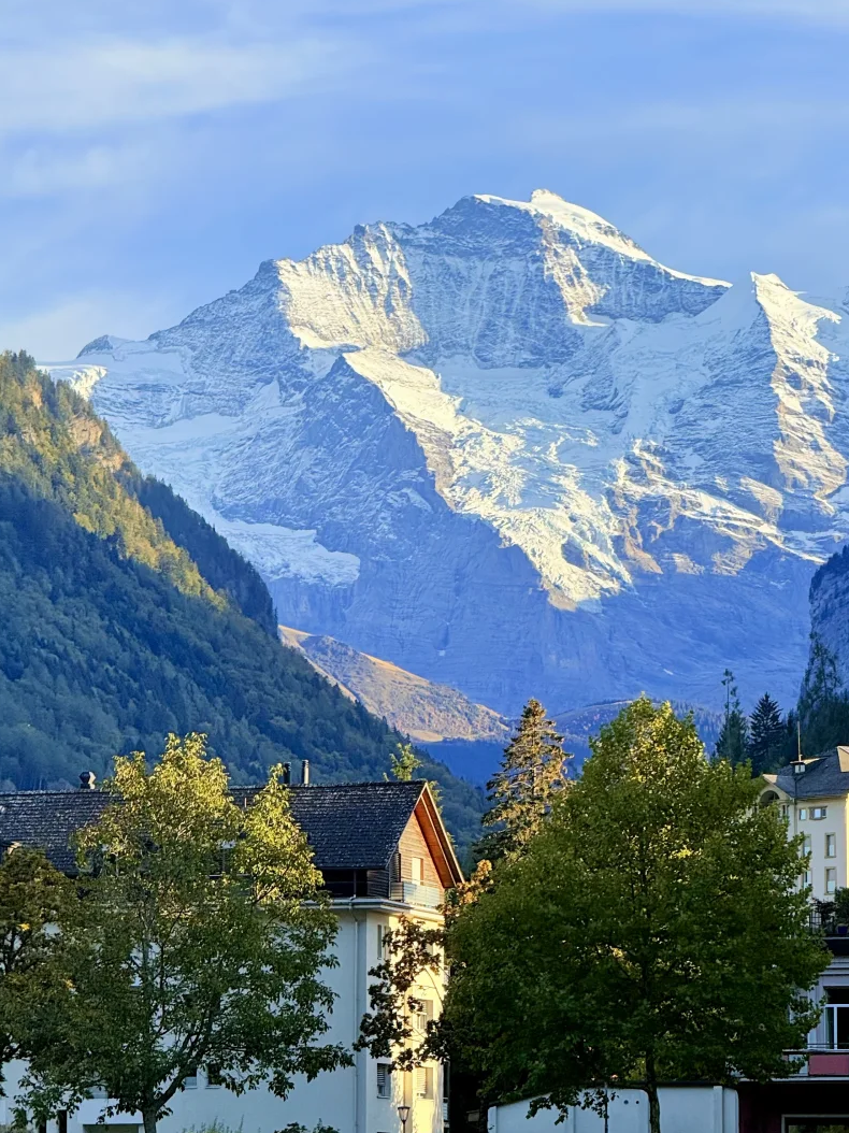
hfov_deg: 9.0
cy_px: 596
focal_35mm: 164
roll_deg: -0.6
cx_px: 553
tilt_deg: +6.2
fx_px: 5365
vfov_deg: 12.1
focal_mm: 15.66
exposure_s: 1/567
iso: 50
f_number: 2.8
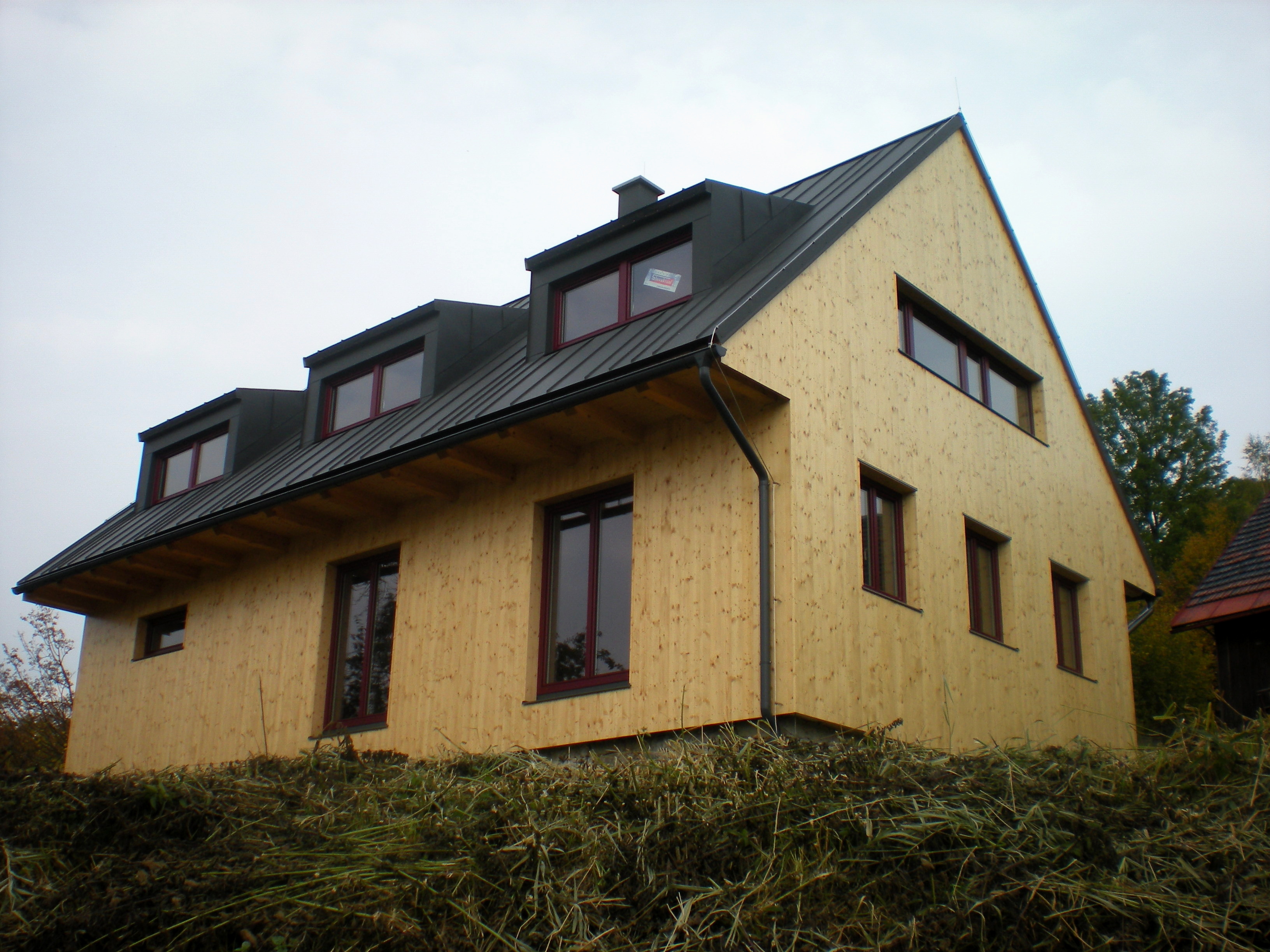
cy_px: 476
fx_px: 1394
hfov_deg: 49.0
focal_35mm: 38
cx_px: 635
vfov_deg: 37.7
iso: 64
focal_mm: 6.3
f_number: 4.6
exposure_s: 1/267
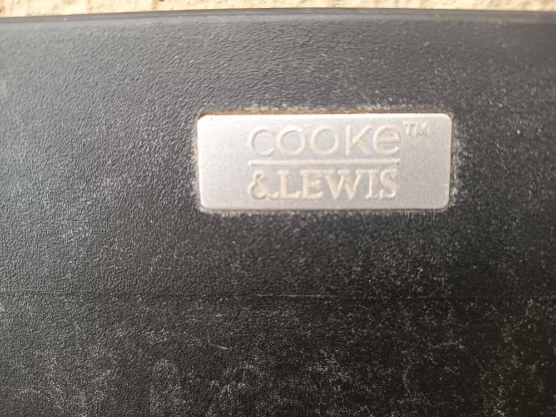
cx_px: 278
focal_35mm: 24
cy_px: 208
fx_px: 385
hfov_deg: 71.6
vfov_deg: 56.8
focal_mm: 5.24
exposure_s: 1/50
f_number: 1.7
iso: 434
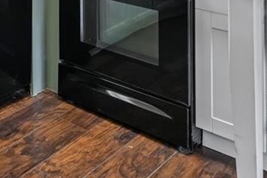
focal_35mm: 64
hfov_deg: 28.1
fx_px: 474
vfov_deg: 17.2
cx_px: -39
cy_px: -147
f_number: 10
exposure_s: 1/15
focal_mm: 14
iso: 220
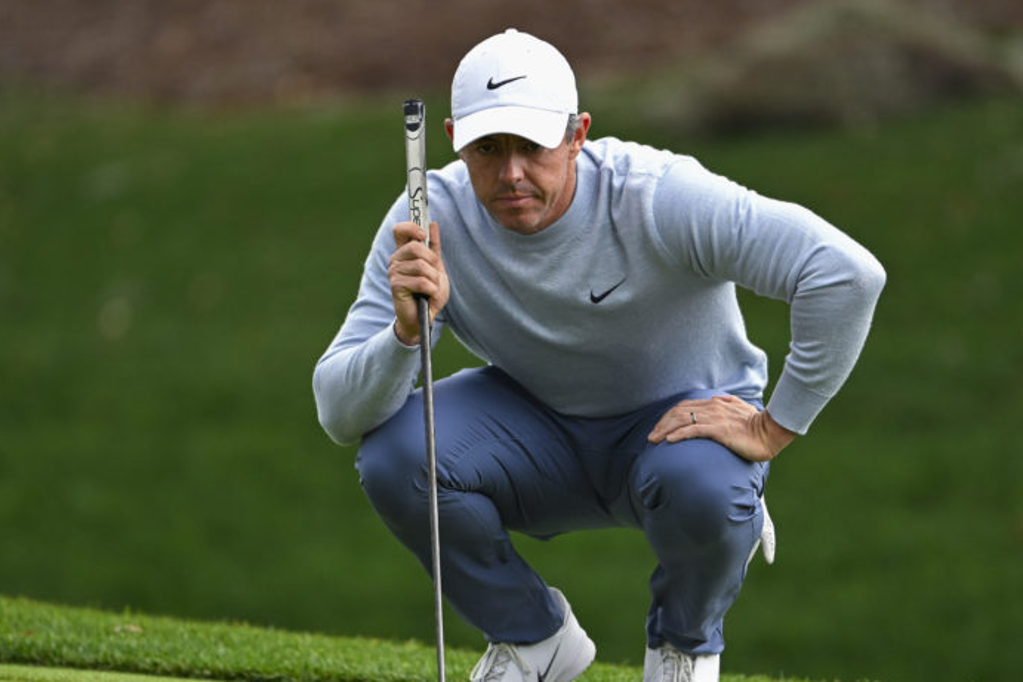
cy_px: 445
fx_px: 23589
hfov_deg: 2.5
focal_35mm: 830
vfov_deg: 1.7
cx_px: 534
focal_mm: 560
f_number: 4
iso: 800
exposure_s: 1/500
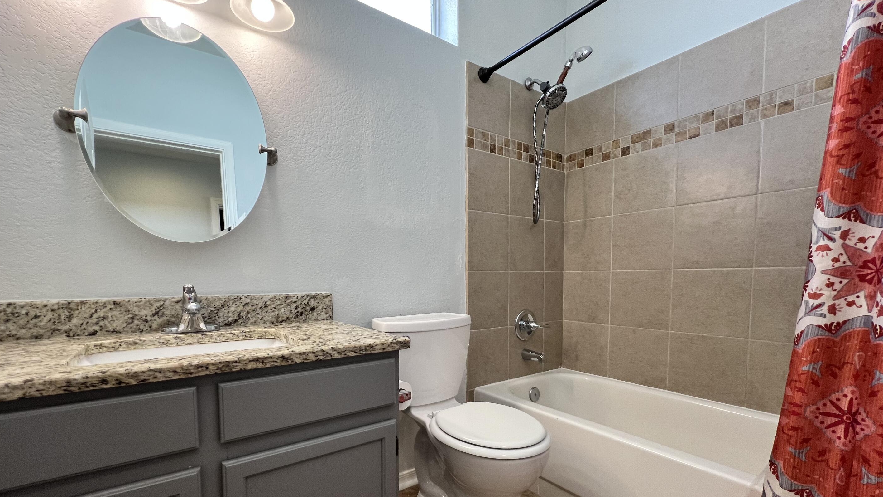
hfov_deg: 102.9
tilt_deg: -4.0
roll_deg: +1.0
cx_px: 419
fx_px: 351
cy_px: 305
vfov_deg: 69.6
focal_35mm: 15
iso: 100
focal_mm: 1.57
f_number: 1.8
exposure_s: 1/120
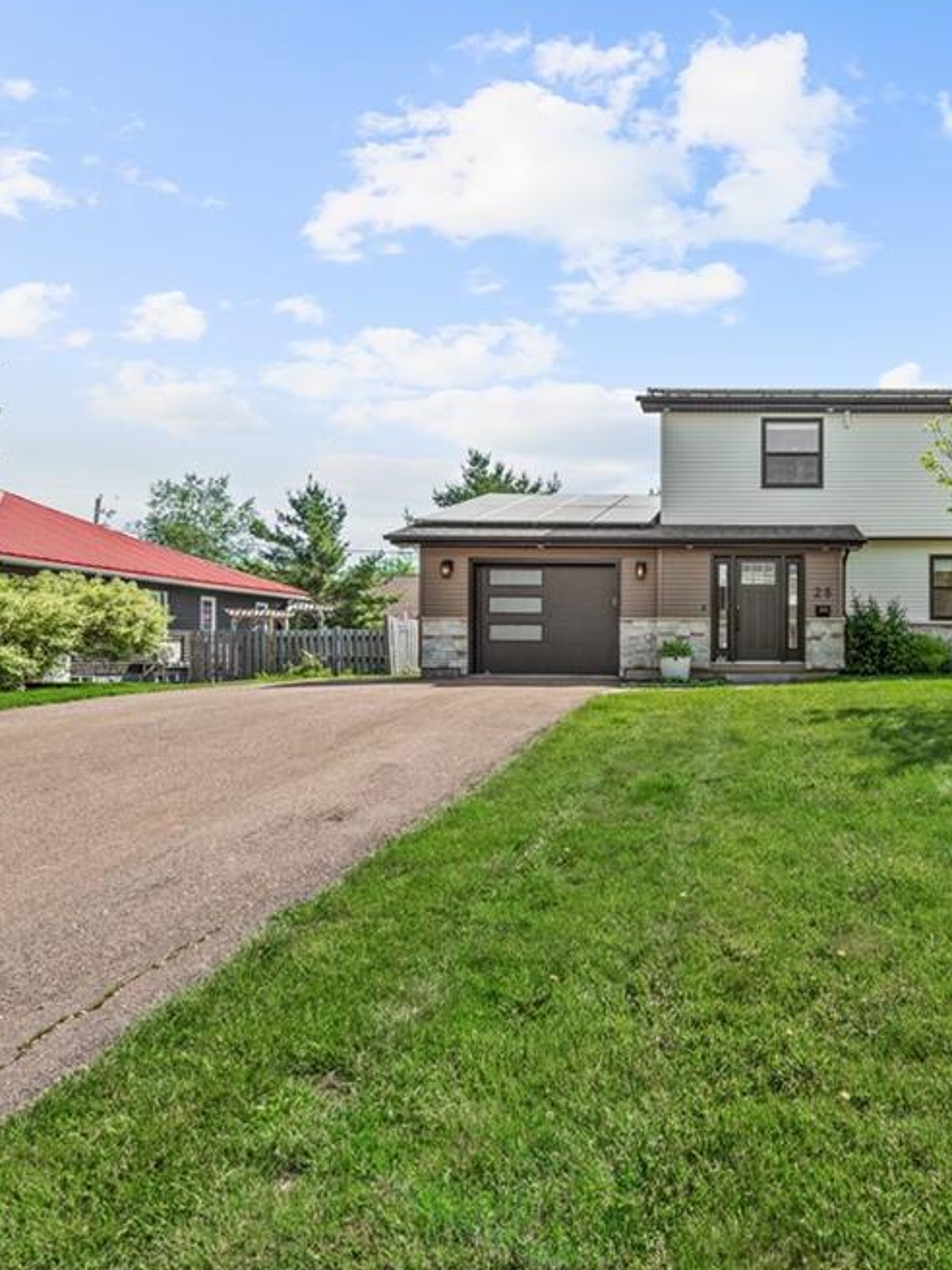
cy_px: 644
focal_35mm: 21
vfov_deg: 79.0
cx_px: 755
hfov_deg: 58.8
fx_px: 770
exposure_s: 1/640
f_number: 5.6
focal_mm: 14
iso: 100
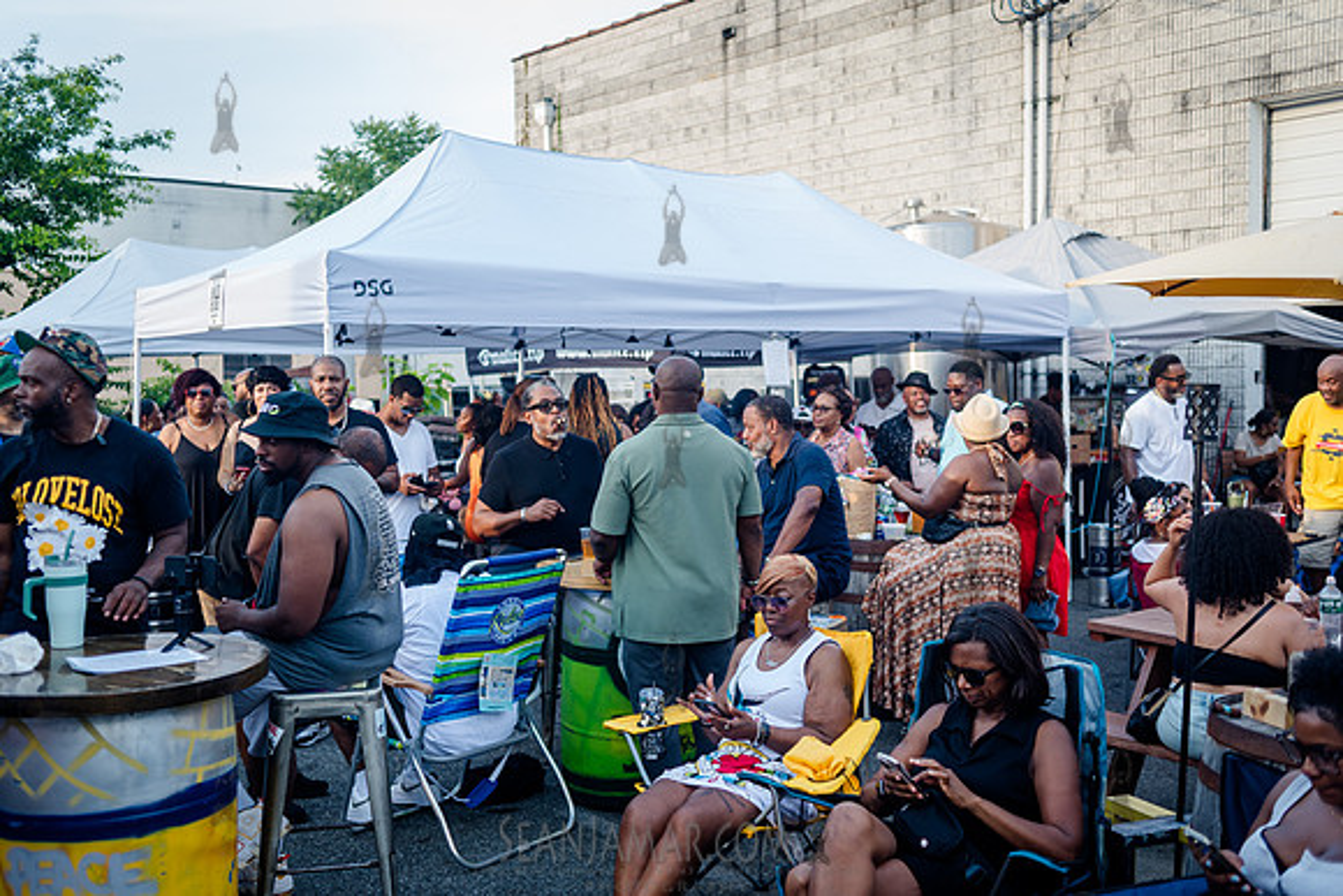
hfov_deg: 54.3
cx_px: 672
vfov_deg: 37.8
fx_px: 1309
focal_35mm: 35
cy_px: 448
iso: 200
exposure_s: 1/500
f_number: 2.8
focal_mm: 35
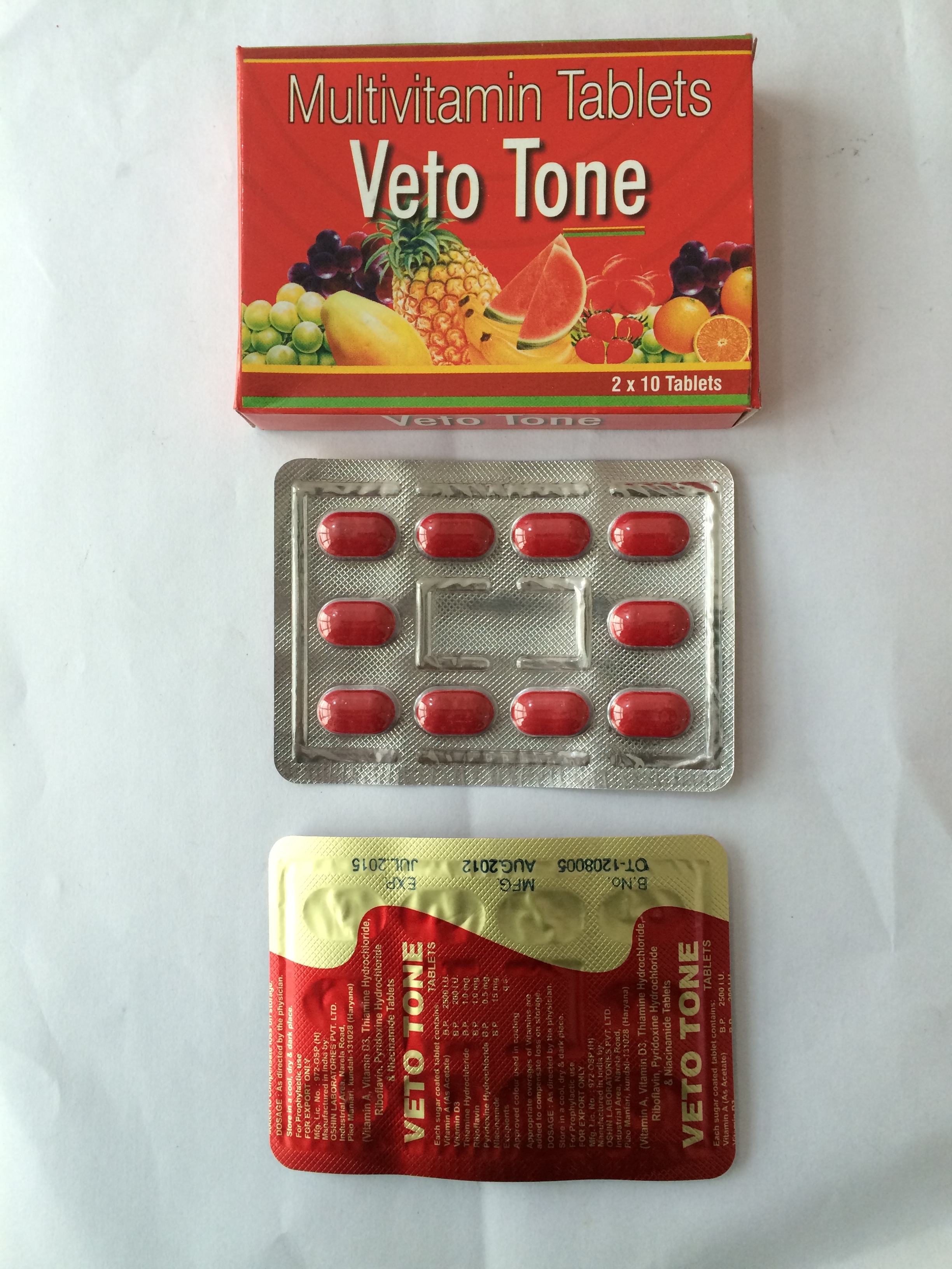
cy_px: 634
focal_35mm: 29
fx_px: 1063
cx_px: 476
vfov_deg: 61.7
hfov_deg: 48.2
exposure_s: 1/33
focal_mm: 4.15
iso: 64
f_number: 2.2
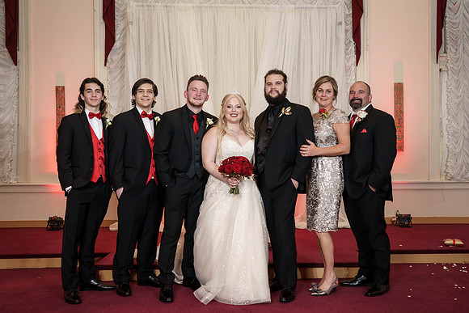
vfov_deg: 35.7
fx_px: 486
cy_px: 157
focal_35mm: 37
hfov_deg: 51.5
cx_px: 241
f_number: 4
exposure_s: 1/160
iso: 2000
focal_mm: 36
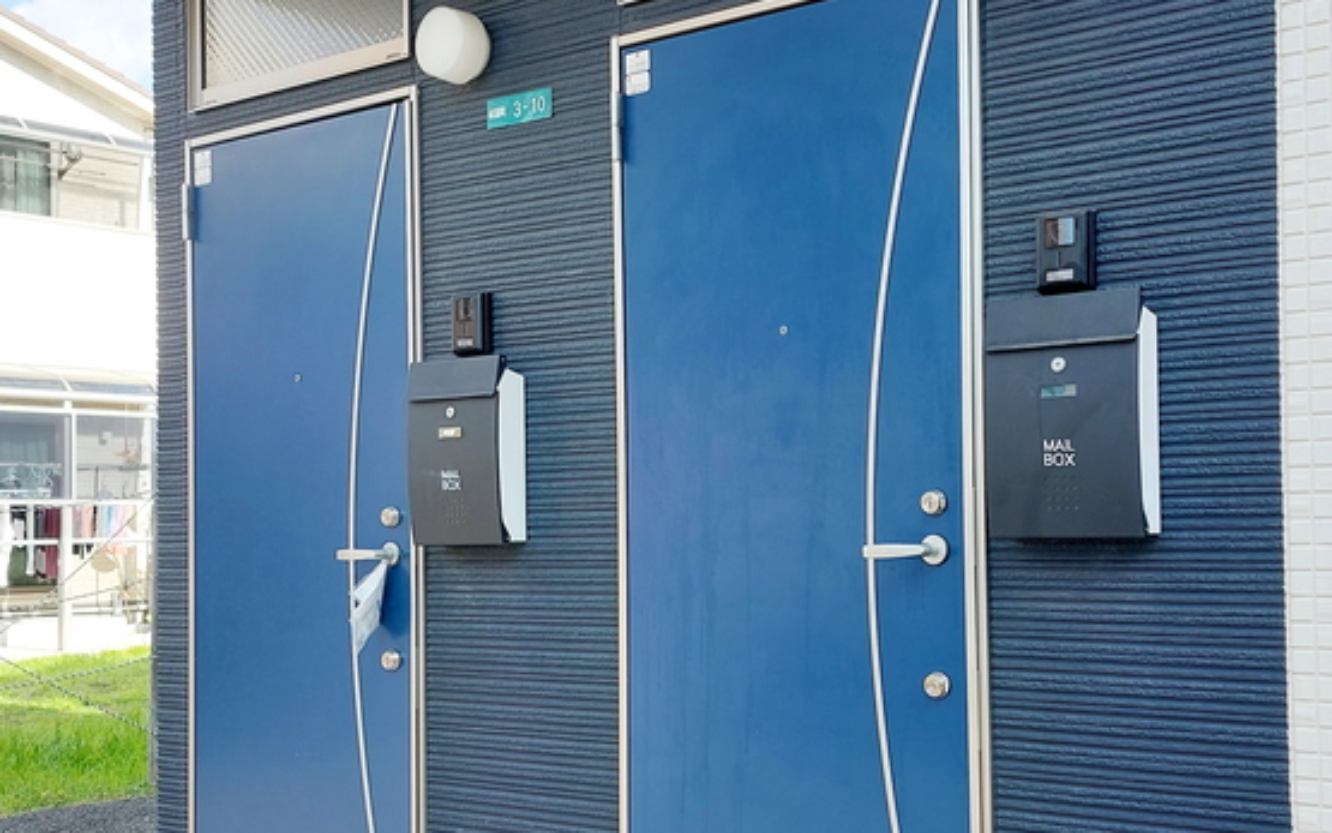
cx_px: 785
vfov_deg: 29.2
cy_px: 485
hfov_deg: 45.1
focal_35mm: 44
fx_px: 1597
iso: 25
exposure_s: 1/156
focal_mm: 5.23
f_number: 1.8
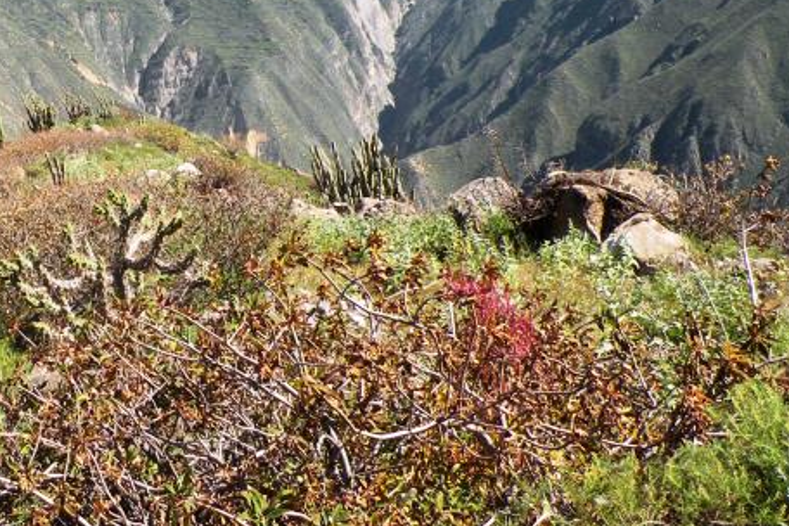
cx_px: 121
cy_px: 87
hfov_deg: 30.8
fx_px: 1381
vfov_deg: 21.2
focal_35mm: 63
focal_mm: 4.7
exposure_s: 1/177
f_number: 5.6
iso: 64
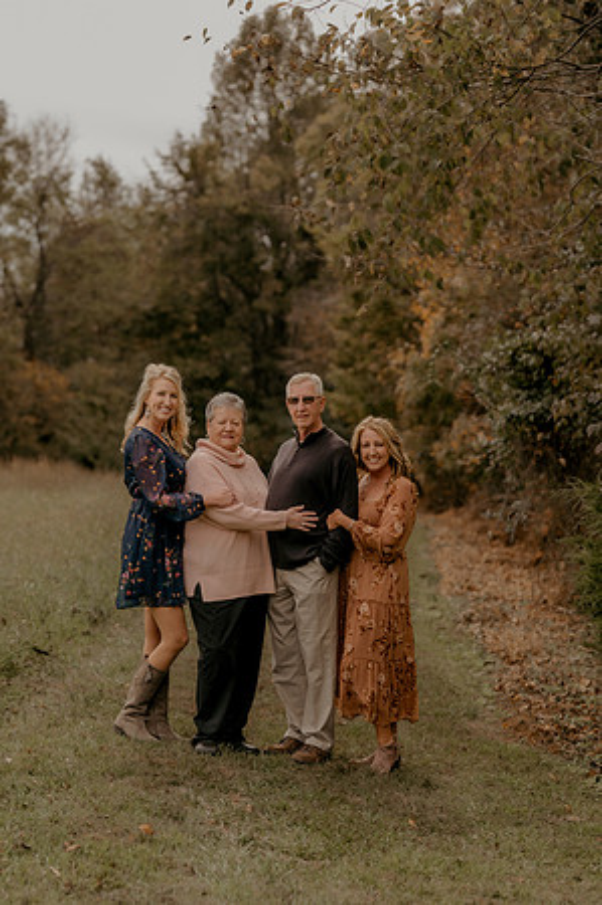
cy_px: 452
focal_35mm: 85
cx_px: 301
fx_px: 2137
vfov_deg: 23.9
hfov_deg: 16.0
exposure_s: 1/800
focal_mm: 85
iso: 125
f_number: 2.8
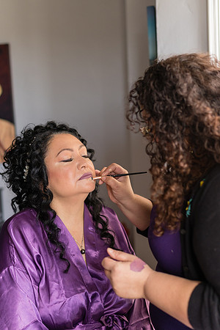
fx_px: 477
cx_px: 110
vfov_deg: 38.2
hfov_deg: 26.0
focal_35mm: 52
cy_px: 165
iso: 200
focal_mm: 35
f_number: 1.4
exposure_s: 1/400
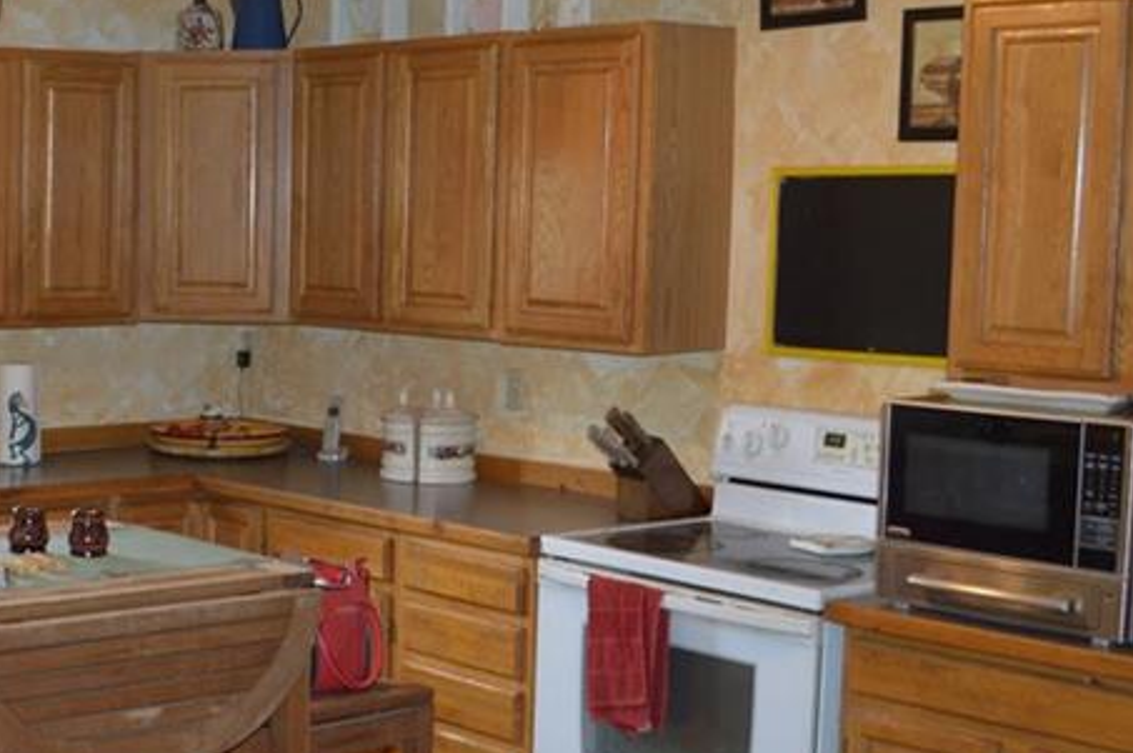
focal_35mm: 61
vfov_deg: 22.2
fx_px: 1918
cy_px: 438
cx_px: 100
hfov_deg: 31.3
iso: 280
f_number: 3.5
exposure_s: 1/30
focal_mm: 18
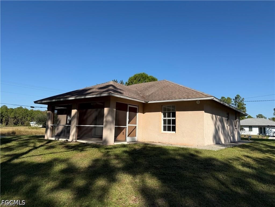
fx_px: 191
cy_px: 104
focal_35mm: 24
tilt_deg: +7.8
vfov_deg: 56.8
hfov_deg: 71.6
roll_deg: -2.0
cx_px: 138
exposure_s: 1/4975
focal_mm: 6.76
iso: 80
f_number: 1.78
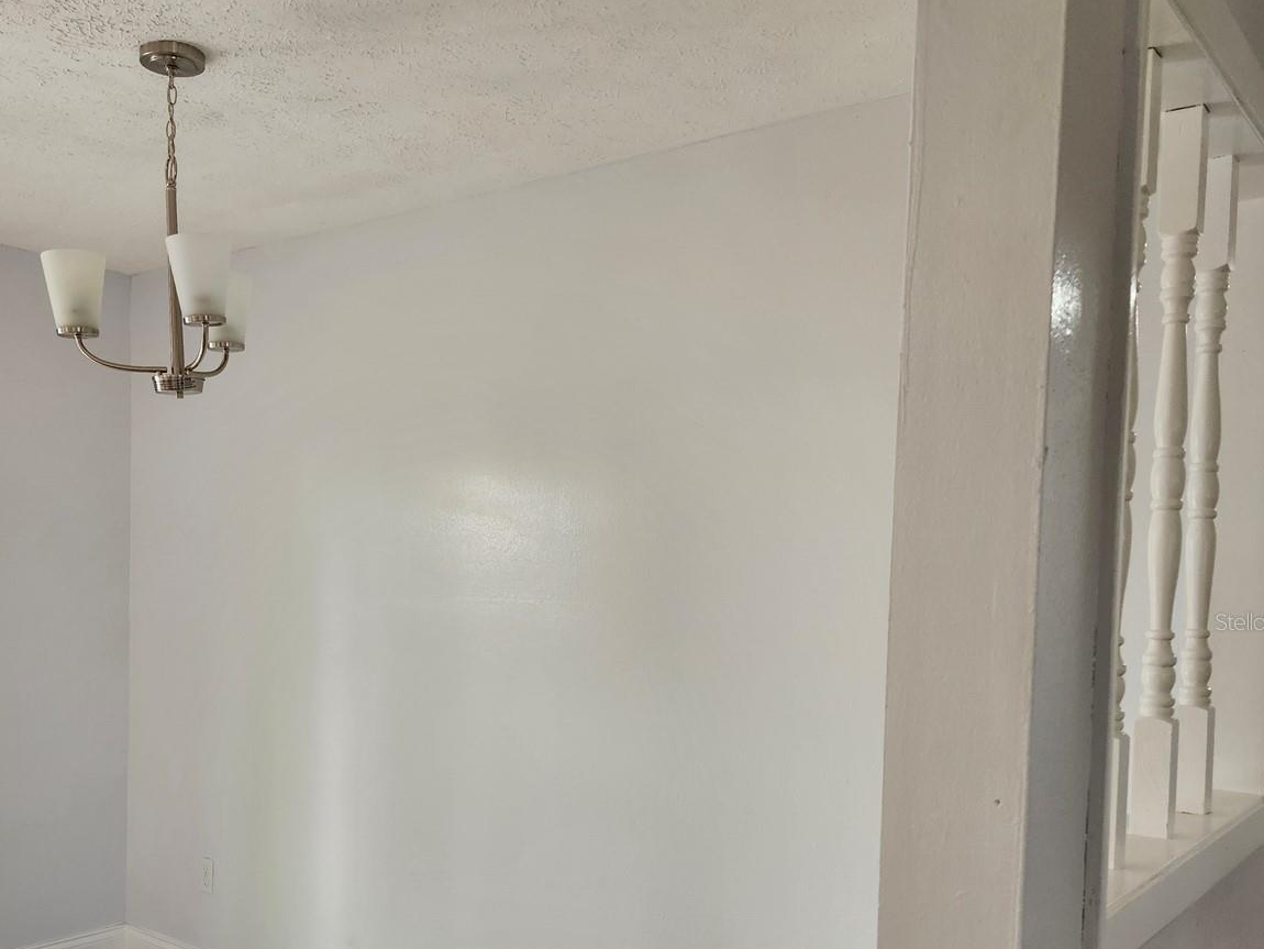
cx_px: 440
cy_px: 621
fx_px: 1169
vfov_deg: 43.6
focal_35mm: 32
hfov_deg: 55.8
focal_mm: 5.54
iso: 200
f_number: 1.8
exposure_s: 1/180
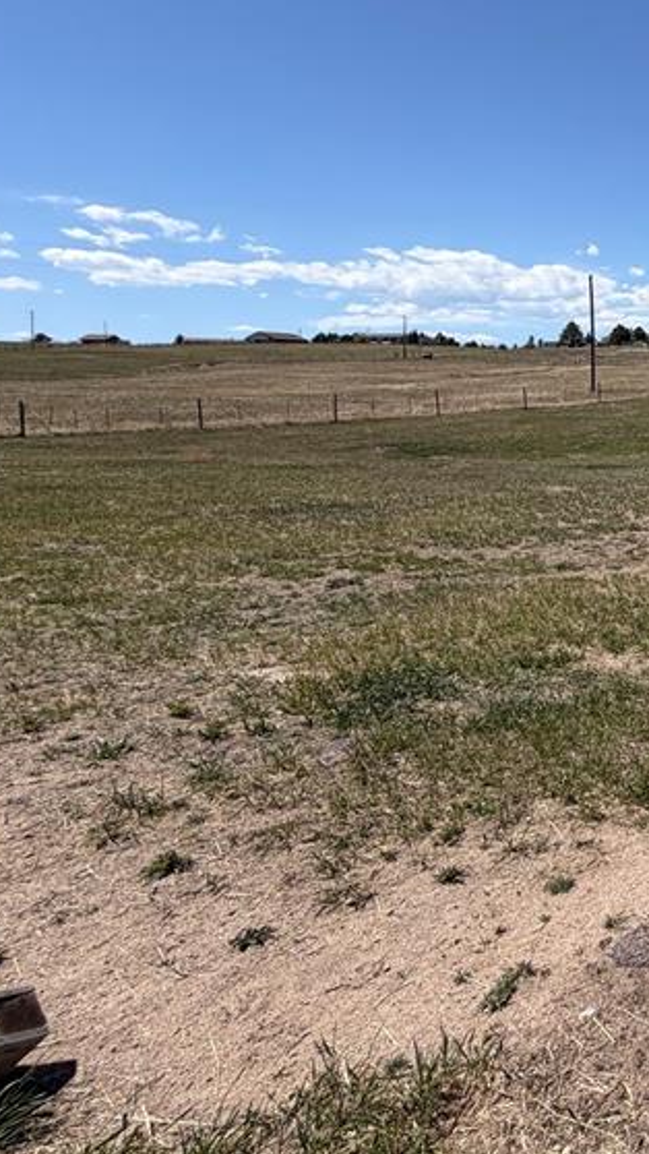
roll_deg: +1.4
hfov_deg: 26.3
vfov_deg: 66.3
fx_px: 856
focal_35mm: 28
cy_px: 396
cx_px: 1029
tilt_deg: -0.9
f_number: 2.2
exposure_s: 1/1087
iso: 20
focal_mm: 2.22
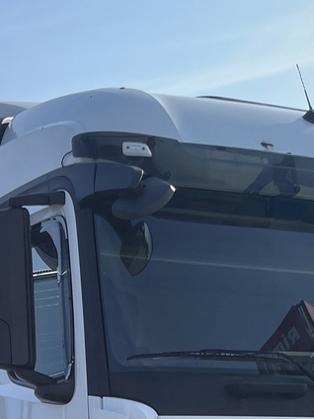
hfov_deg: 15.1
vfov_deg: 18.8
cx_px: 196
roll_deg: +0.8
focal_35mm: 98
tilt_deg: -0.9
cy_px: 514
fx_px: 1185
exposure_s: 1/1992
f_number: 1.6
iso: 50
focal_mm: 5.1
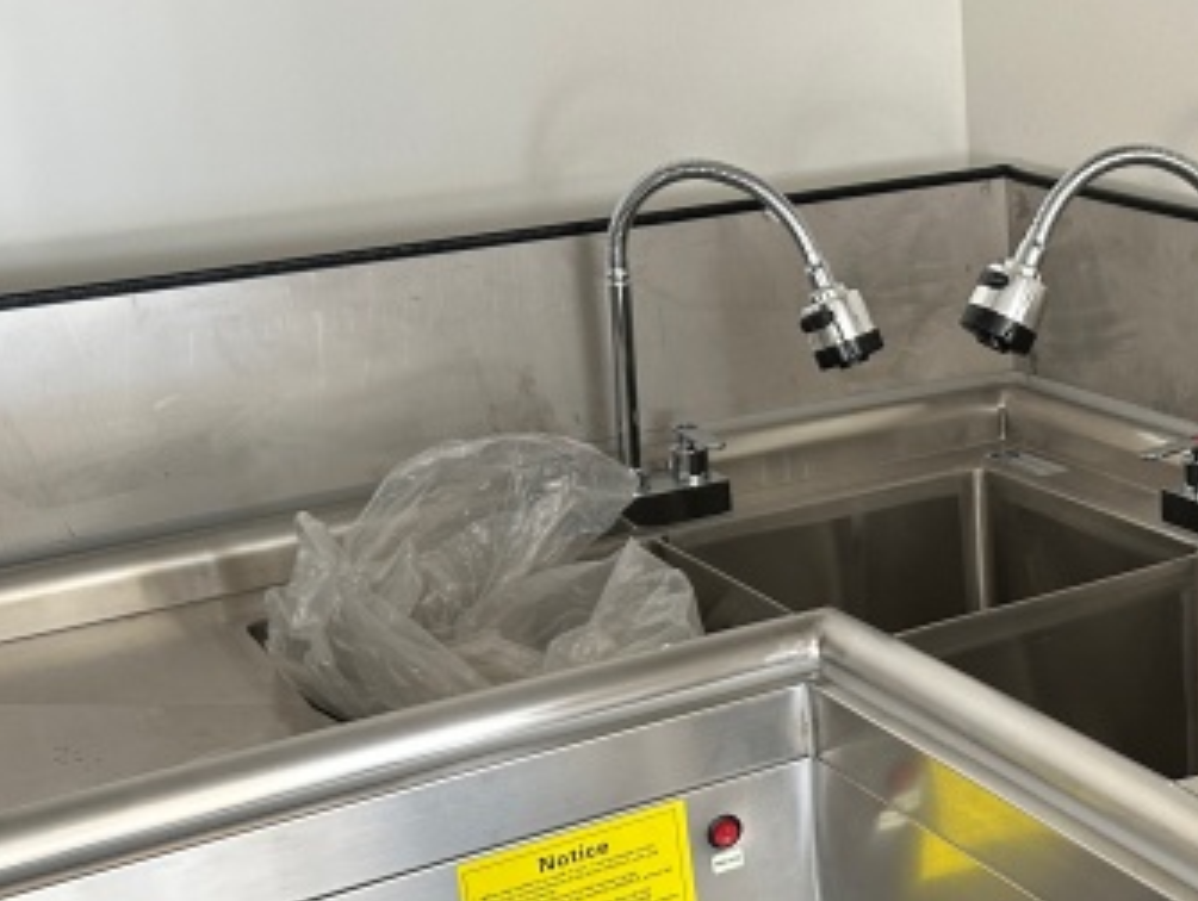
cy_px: 779
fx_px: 2148
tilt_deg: -23.3
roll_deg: +3.7
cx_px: 1080
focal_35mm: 62
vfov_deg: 23.2
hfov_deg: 29.8
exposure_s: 1/121
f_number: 1.5
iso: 80
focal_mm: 5.7
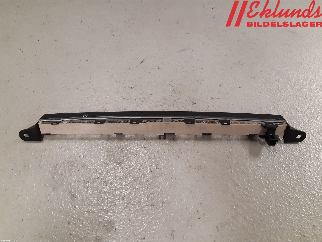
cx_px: 161
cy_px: 121
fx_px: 242
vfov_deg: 53.1
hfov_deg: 67.3
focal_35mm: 26
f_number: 1.7
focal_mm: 3.93
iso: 160
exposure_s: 1/50
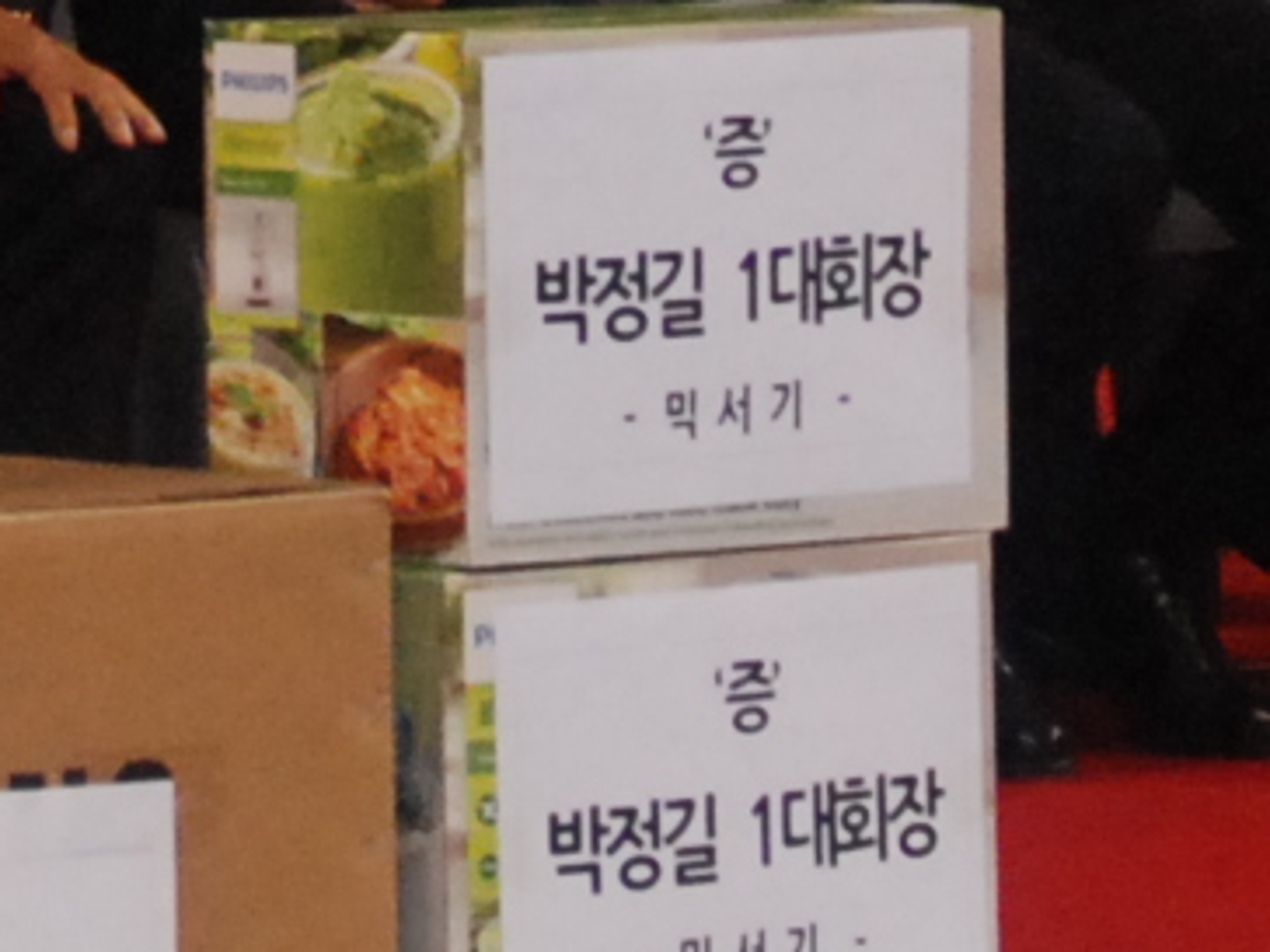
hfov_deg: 4.9
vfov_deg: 3.6
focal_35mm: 403
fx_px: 14779
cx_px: -628
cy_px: -2138
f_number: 5.6
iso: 1250
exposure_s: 1/80
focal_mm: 35
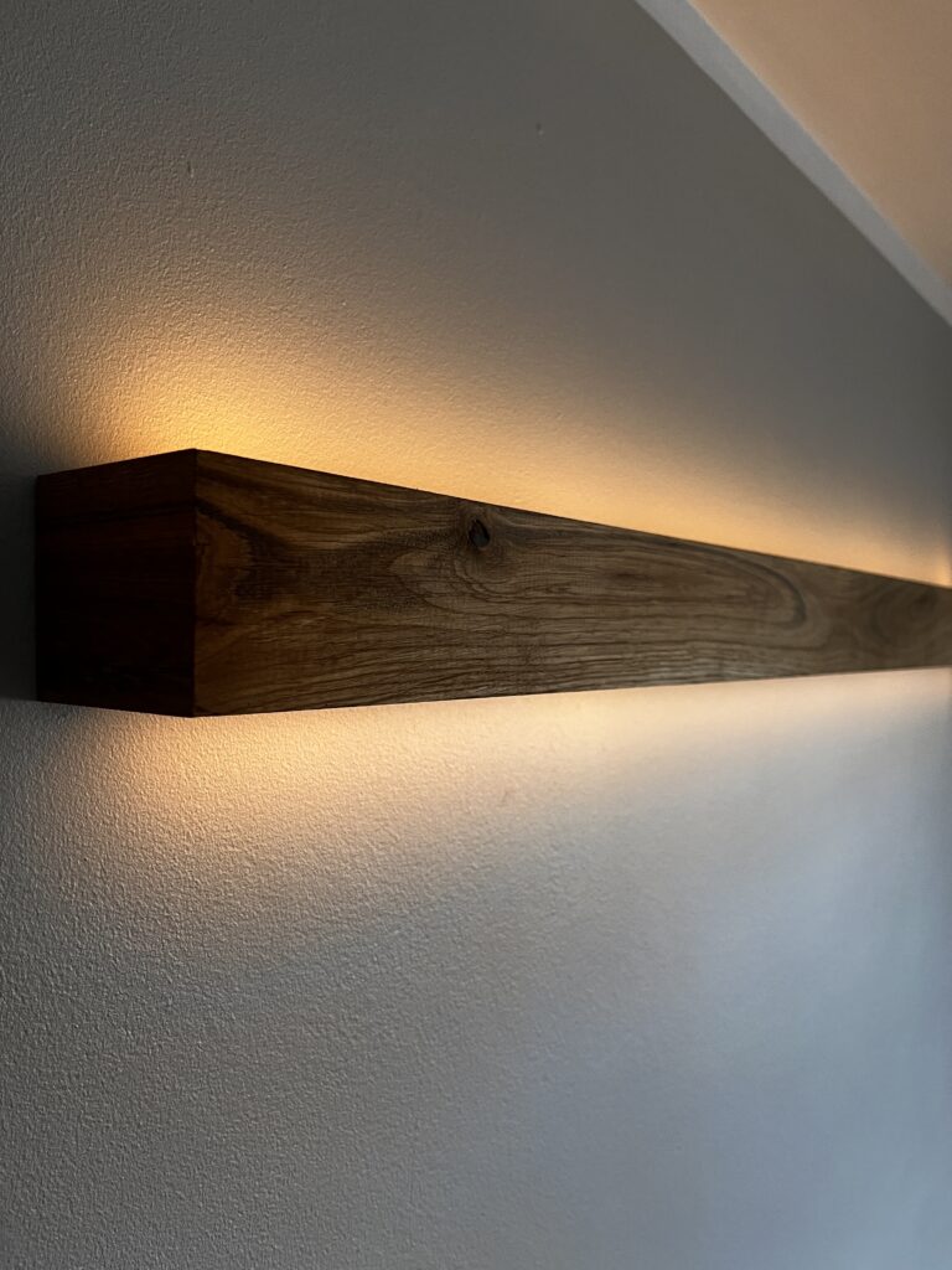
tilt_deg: -0.9
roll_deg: +1.1
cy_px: 635
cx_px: 476
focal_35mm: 26
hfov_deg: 53.1
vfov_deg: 67.3
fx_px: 953
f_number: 1.6
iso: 125
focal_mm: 5.1
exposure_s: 1/92
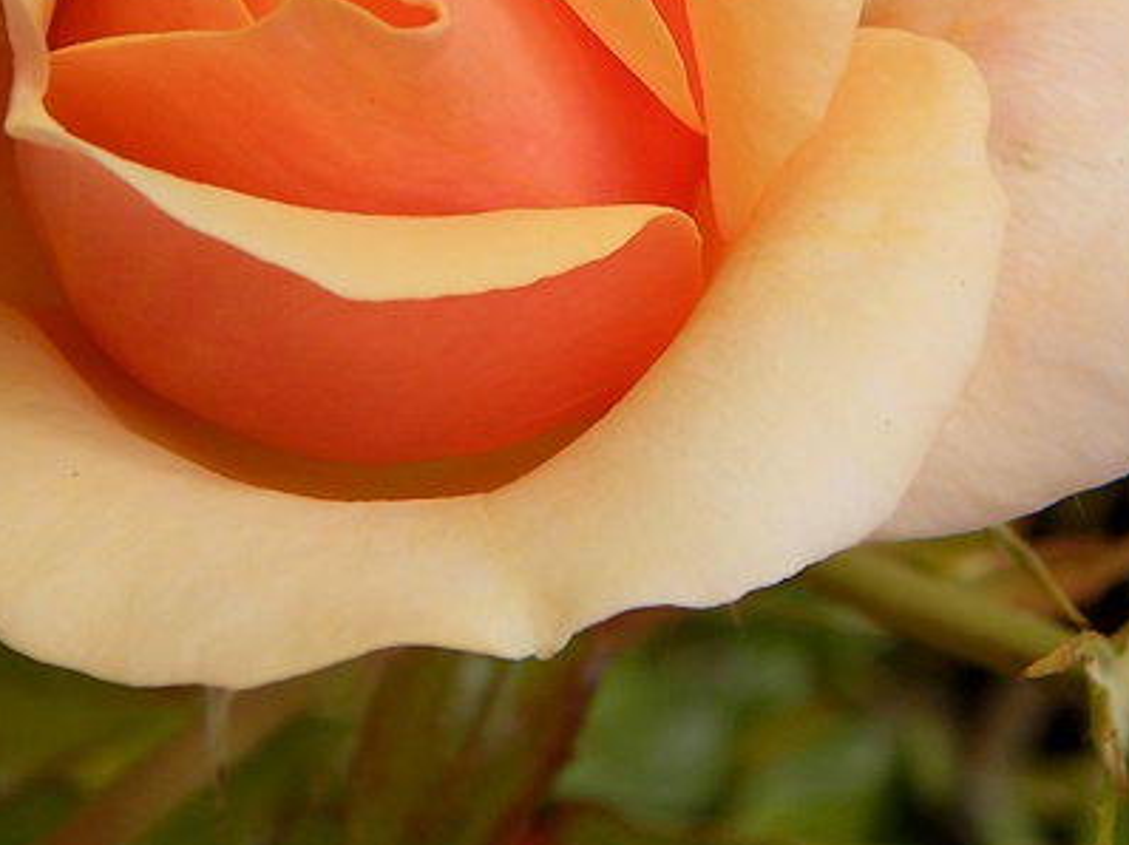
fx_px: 5378
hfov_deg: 12.0
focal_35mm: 165
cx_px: 579
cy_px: 82
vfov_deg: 9.0
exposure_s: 1/200
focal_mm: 14.6
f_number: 4.2
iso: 80
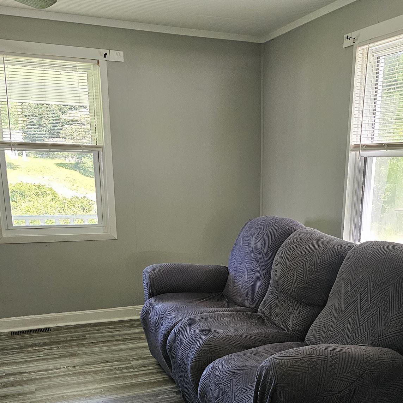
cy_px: 310
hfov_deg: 40.3
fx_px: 540
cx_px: 276
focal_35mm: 41
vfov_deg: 39.6
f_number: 1.7
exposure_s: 1/170
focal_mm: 6.3
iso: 640
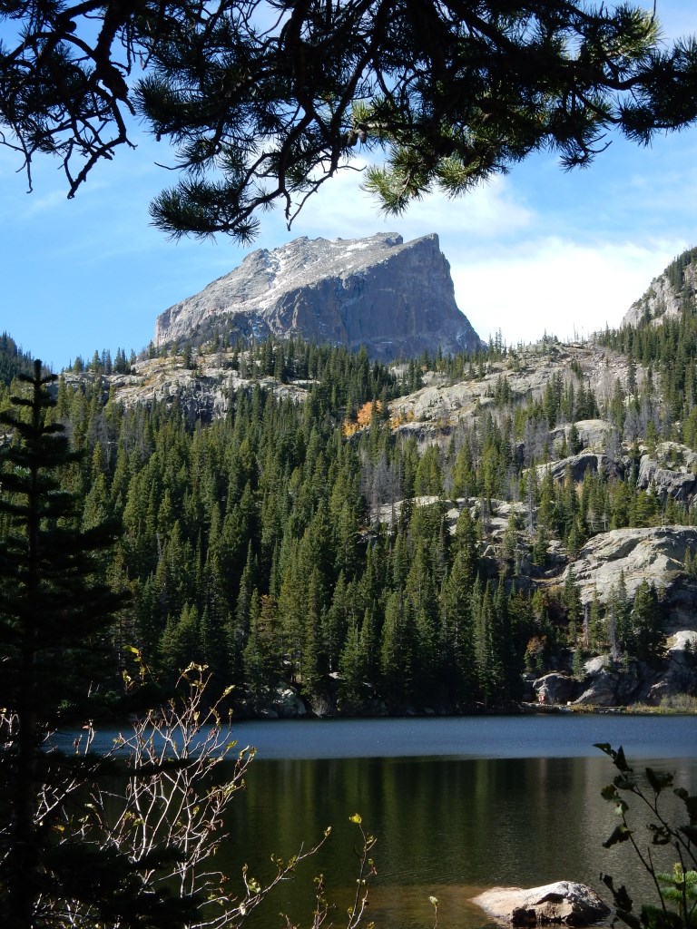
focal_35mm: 60
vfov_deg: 32.2
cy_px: 464
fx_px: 1611
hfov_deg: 24.4
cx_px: 348
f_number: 4.5
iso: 125
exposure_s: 1/400
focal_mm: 10.7
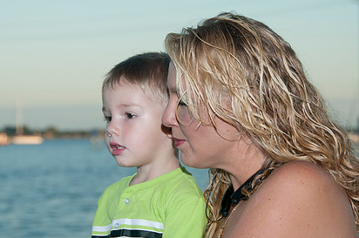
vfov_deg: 10.4
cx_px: 167
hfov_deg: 15.7
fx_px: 1304
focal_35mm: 131
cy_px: 130
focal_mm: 62
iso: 100
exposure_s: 1/250
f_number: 5.6
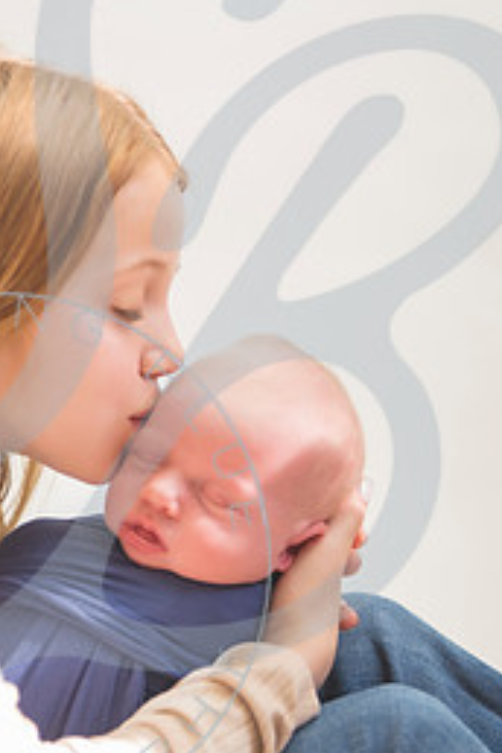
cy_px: 341
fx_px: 2008
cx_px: 131
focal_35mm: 96
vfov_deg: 21.2
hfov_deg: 14.2
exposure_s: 1/125
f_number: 2.8
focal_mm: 55
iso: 250
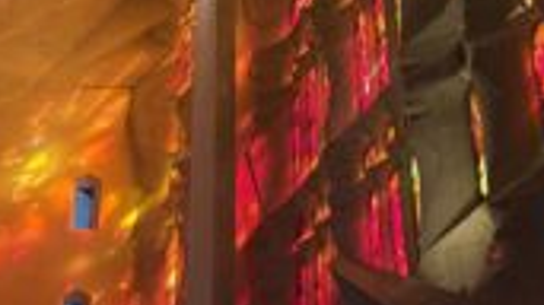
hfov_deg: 26.0
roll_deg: +10.6
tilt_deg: +39.8
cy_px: -194
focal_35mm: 78
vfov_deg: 14.2
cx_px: 523
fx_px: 1125
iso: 125
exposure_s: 1/103
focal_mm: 5.96
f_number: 1.6
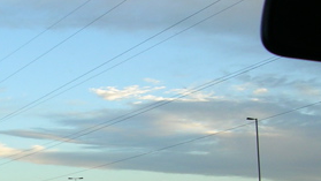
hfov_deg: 21.8
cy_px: 173
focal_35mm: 95
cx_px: 21
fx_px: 809
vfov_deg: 12.6
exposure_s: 1/88.7
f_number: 2.8
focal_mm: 5.8
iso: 50
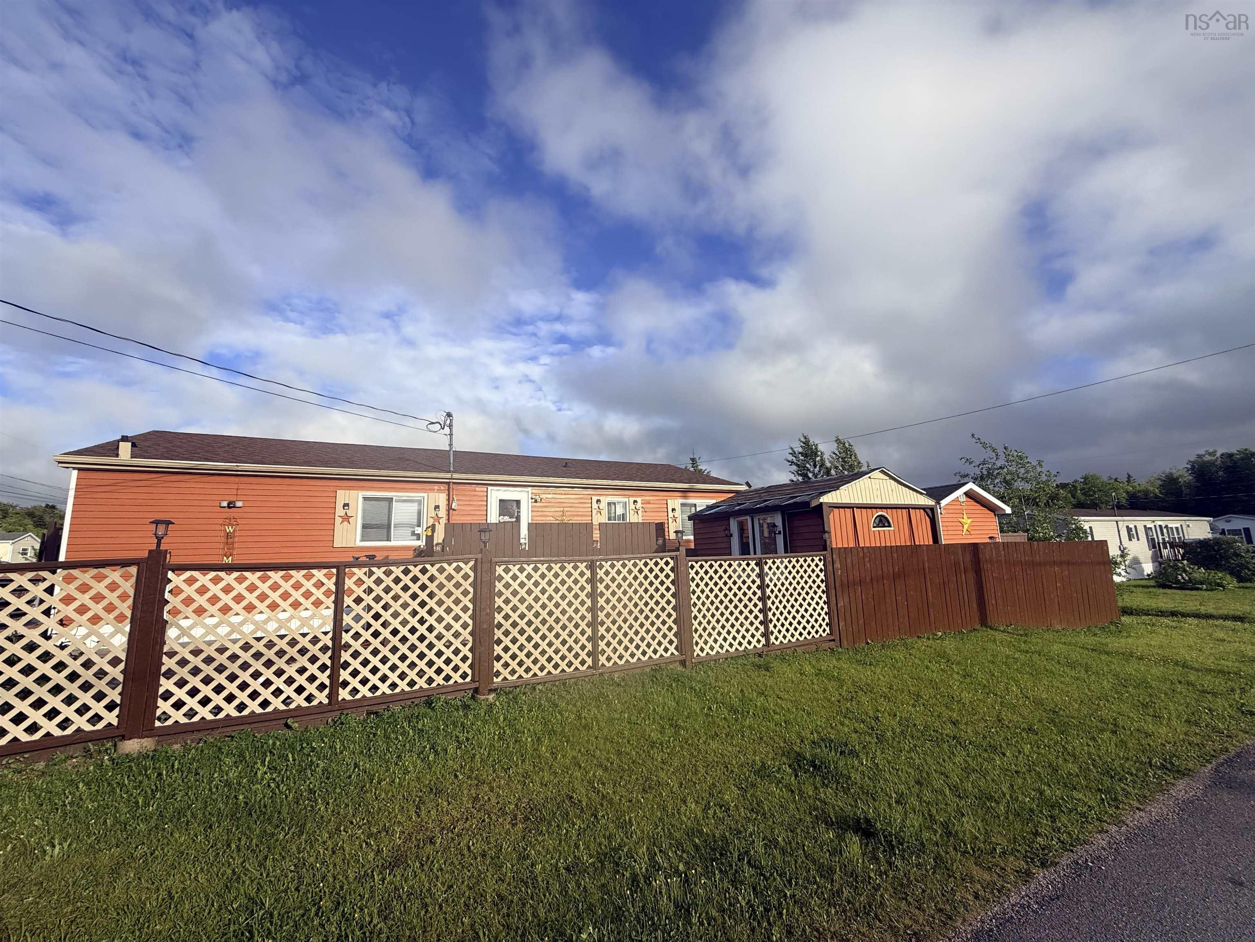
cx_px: 628
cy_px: 471
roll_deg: +2.3
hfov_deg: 102.1
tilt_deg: +9.5
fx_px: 508
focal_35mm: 14
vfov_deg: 85.7
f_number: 2.2
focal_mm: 2.22
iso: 50
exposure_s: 1/2611
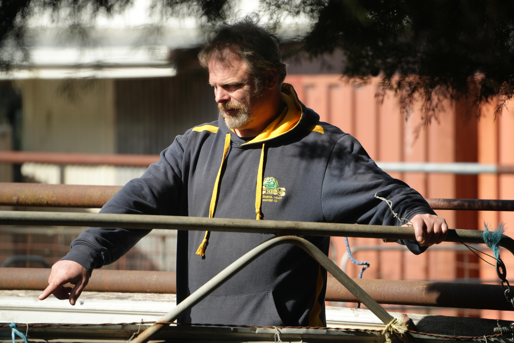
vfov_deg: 6.9
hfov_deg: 10.3
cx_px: 257
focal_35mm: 200
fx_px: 2855
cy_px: 172
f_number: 5.6
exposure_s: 1/200
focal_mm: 200
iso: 320
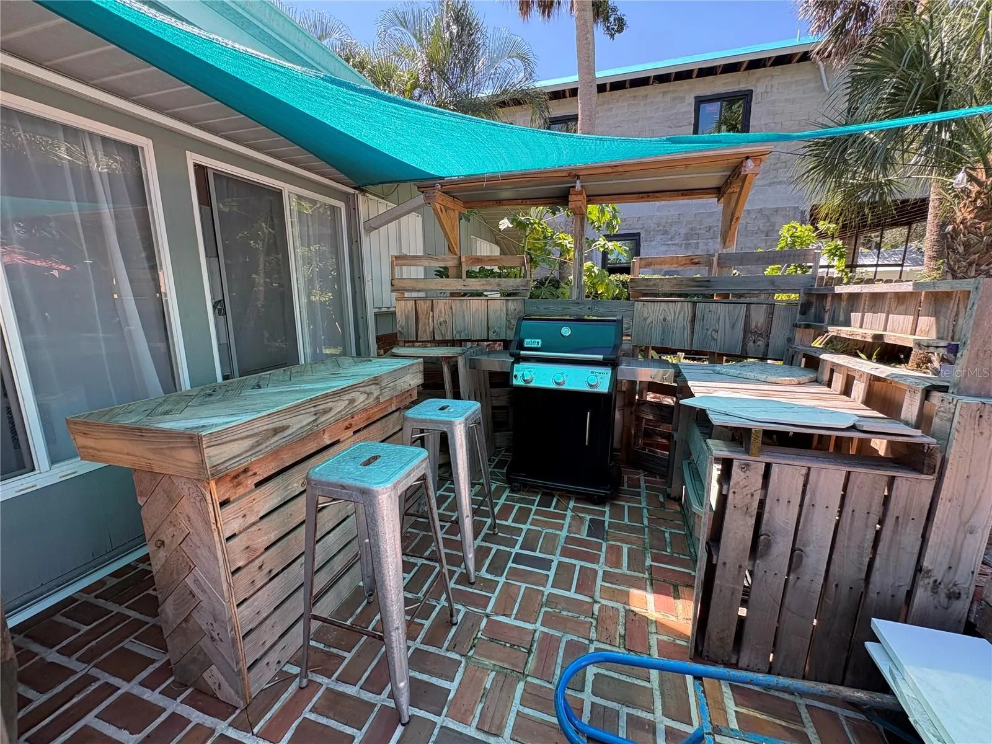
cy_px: 372
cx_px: 496
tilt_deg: -10.6
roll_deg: +1.2
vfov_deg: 85.7
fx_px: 401
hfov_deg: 102.1
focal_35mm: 14
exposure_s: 1/153
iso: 64
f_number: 2.2
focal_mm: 2.22
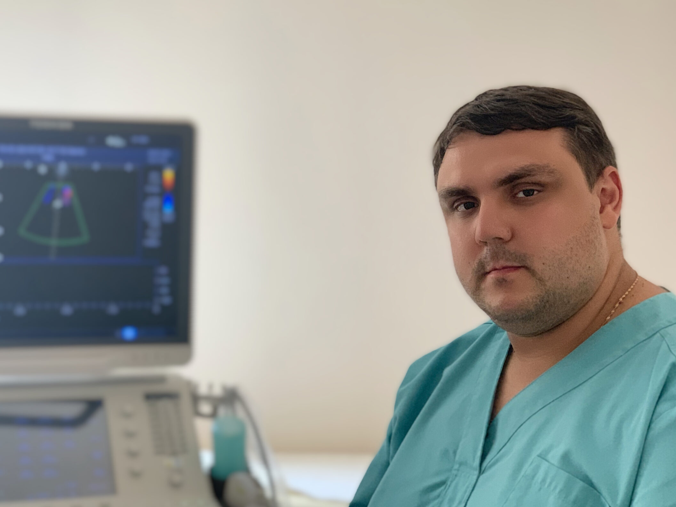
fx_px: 1230
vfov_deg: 23.3
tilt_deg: +1.7
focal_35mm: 63
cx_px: 315
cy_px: 236
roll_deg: -1.1
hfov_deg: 30.7
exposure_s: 1/60
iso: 200
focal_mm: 6
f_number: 2.4
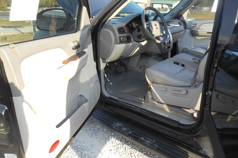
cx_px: 116
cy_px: 67
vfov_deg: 46.3
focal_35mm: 28
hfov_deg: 65.5
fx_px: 185
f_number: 3.4
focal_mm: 4.7
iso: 80
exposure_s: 1/160
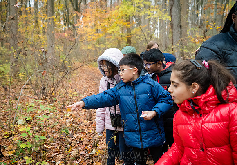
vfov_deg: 34.1
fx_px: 269
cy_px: 77
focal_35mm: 40
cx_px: 104
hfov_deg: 47.5
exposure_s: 1/250
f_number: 4
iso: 6400
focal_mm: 35
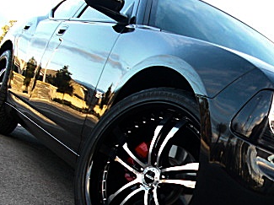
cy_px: 175
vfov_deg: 20.4
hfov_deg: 26.6
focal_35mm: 71
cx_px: 239
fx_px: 561
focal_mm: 6.3
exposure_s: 1/80
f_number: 2.8
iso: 100
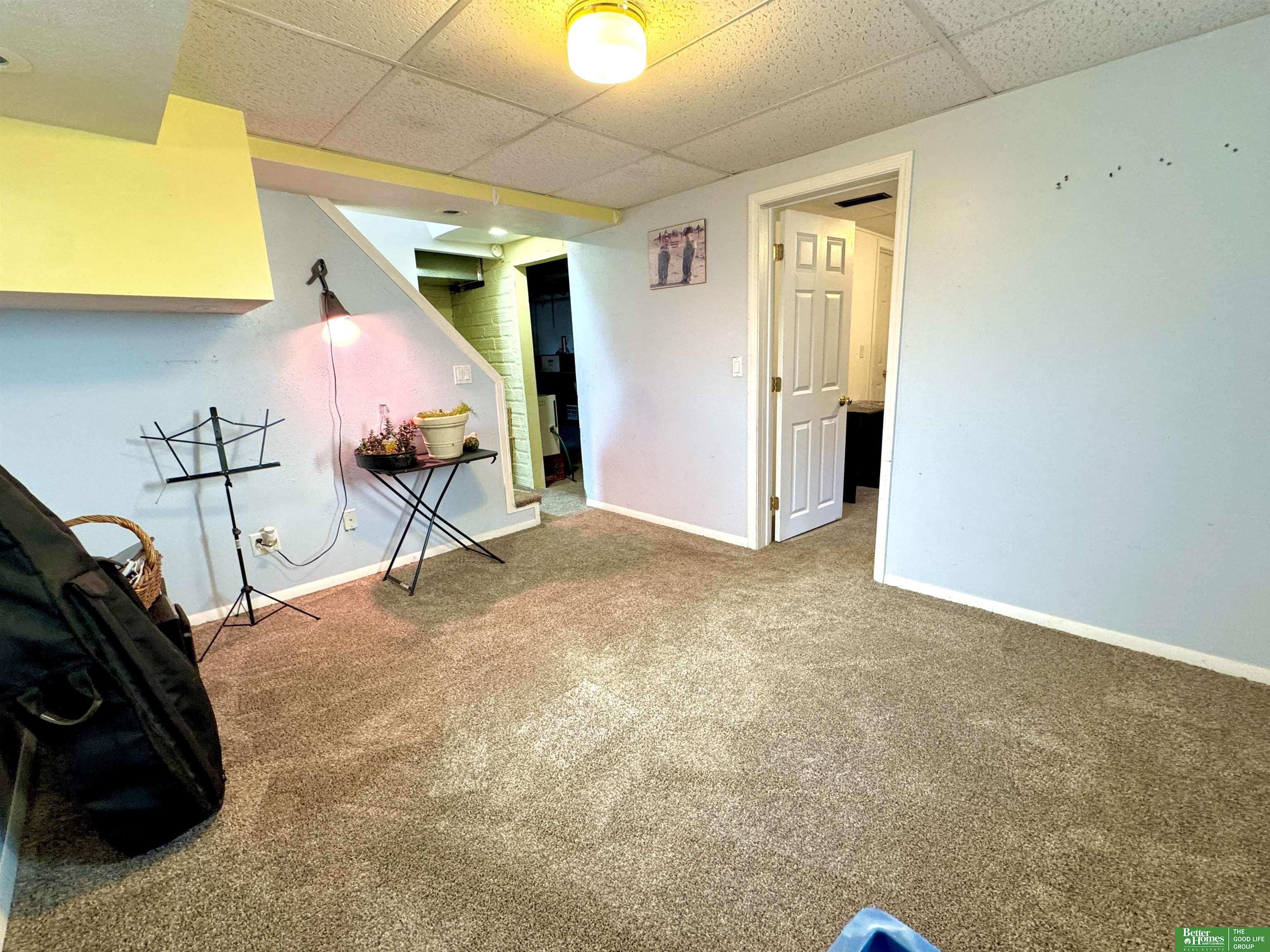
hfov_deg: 102.1
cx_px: 635
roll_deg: +0.4
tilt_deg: -13.7
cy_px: 476
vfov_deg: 85.7
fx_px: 514
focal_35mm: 14
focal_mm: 2.22
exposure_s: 1/60
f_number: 2.2
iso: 200
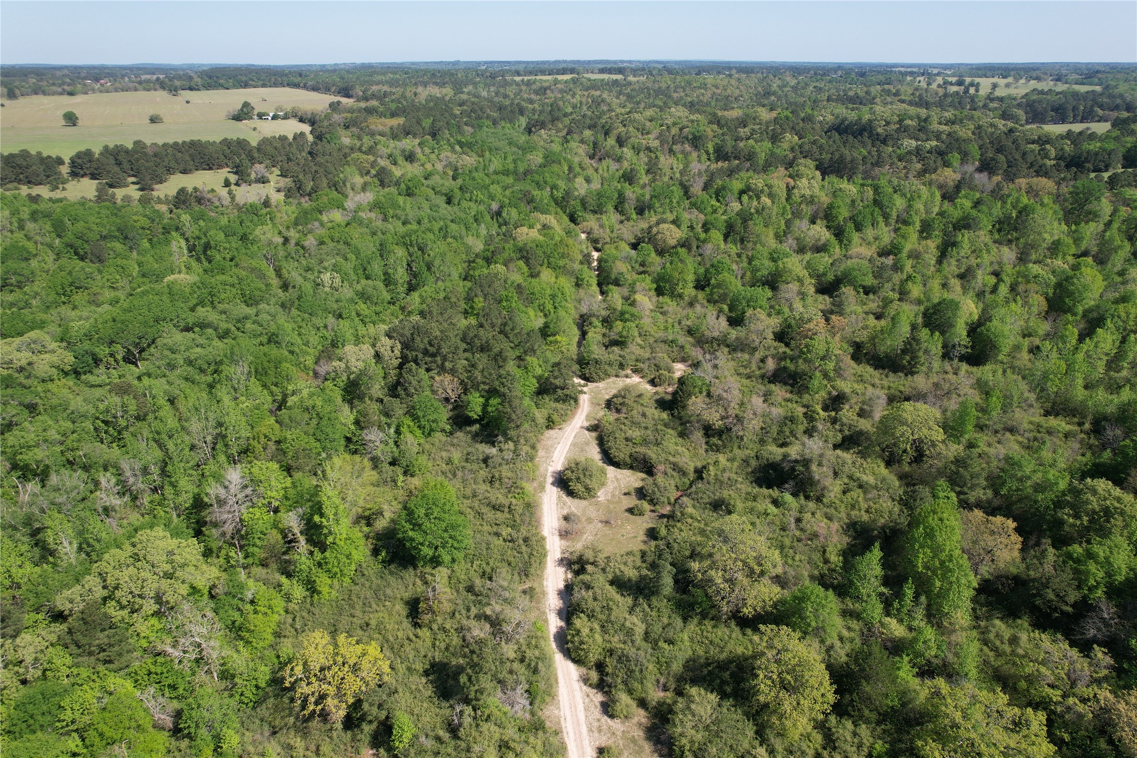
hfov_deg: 78.6
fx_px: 695
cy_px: 379
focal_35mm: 22
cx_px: 568
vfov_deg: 57.2
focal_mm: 8.38
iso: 120
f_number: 2.8
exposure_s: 1/1500
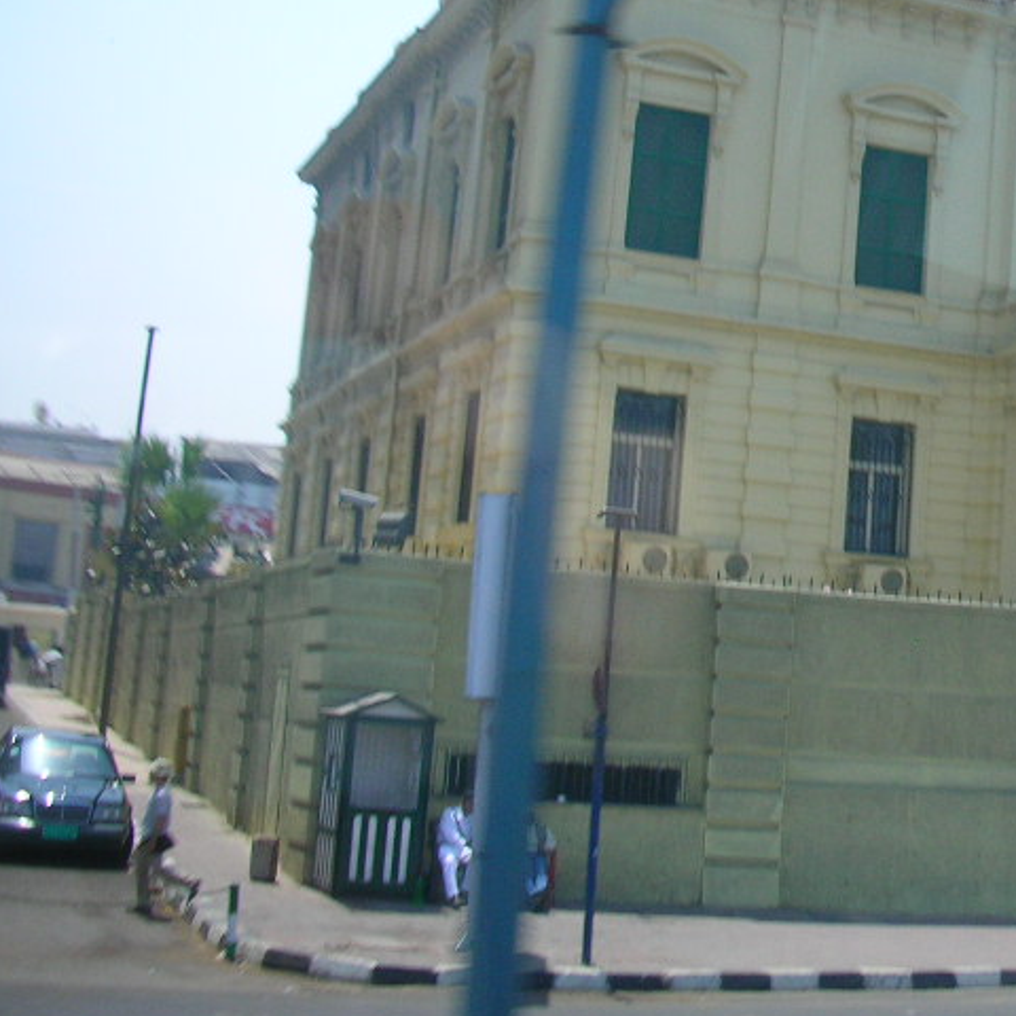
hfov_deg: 24.6
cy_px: 265
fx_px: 2192
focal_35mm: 66
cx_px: 1063
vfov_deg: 25.8
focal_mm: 5.8
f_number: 8.5
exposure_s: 1/63
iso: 50
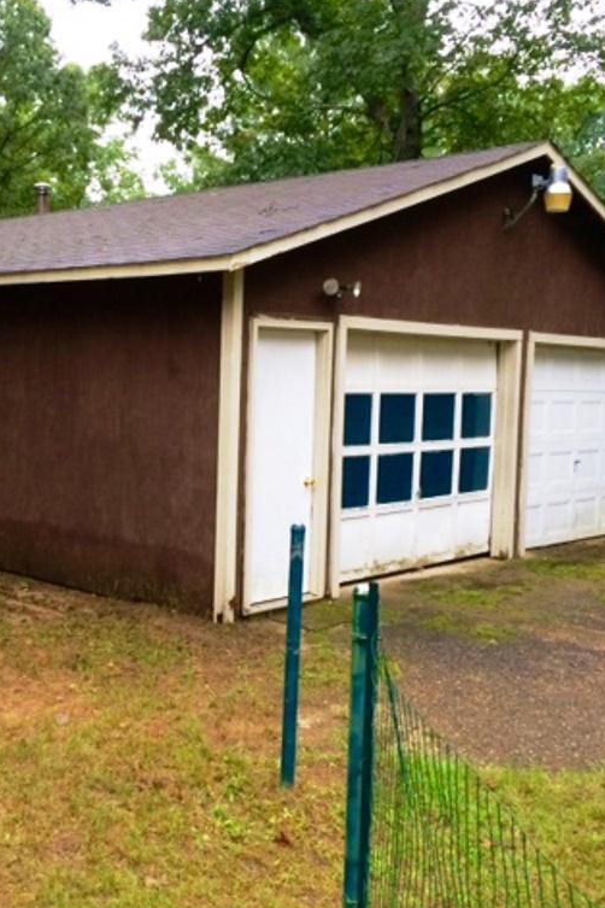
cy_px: 456
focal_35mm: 41
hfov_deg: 32.2
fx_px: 1033
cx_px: 169
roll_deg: -0.2
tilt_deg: -5.8
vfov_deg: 47.4
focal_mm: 4.15
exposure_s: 1/30
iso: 100
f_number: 2.2
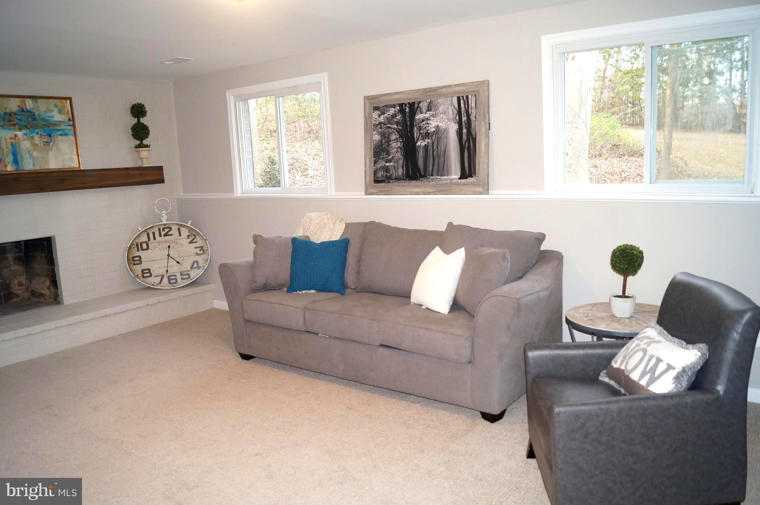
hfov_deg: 67.4
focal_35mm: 27
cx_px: 380
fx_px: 569
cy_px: 252
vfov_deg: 47.8
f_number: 4
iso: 640
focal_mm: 18
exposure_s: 1/60
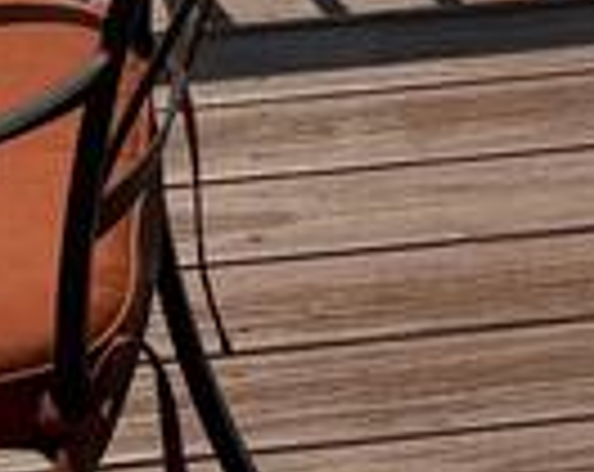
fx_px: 3192
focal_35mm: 182
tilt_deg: -11.7
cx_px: 981
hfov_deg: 10.2
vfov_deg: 7.4
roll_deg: -1.1
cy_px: -1002
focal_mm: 6.76
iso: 80
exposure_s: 1/10417
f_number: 1.78
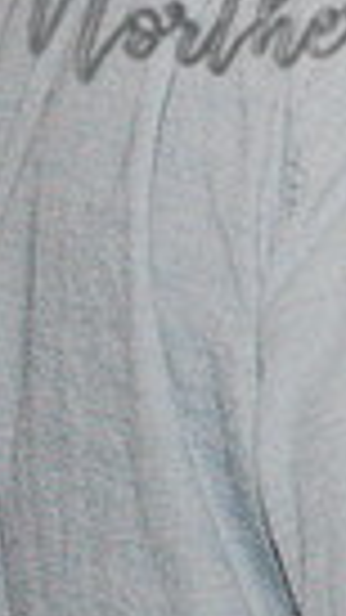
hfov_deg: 4.8
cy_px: 342
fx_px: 3672
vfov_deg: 9.6
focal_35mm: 225
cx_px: 1436
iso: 6400
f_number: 4.2
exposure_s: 1/60
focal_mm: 29
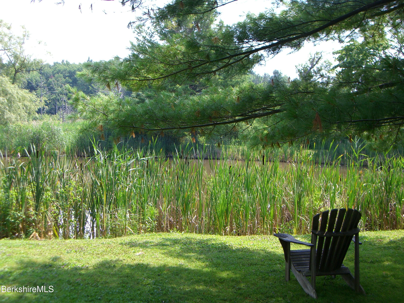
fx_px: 642
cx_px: 202
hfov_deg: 34.9
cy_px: 152
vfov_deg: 26.6
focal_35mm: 55
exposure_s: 1/250
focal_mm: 9
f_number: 3.3
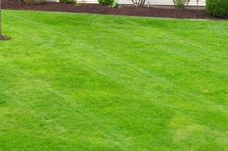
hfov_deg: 22.7
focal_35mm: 88
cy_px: -72
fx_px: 556
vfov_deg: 14.5
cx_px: 30
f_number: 7.1
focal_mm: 18
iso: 1600
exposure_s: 1/500
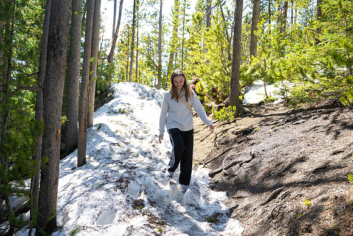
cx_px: 176
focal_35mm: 44
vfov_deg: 30.5
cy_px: 118
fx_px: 432
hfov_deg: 44.5
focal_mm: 44
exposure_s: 1/640
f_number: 4
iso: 400
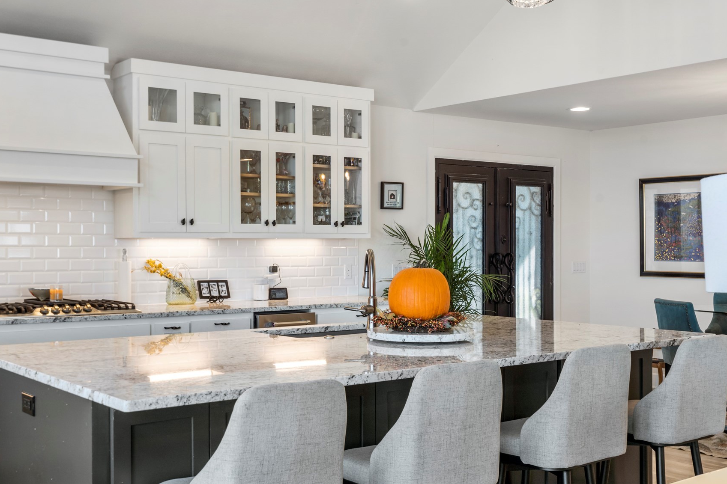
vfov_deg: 31.9
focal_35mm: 42
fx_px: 848
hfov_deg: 46.3
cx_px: 329
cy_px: 252
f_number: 9
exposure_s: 1/15
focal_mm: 35
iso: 320
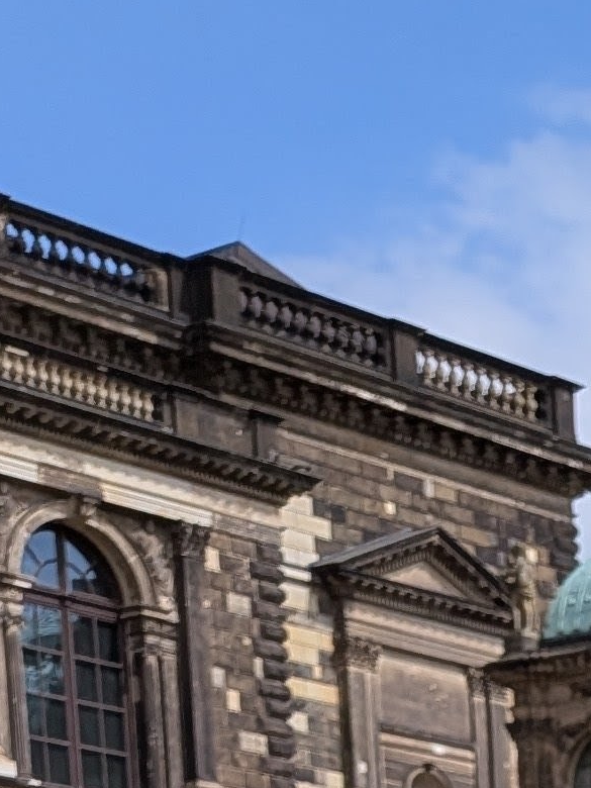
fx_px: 2800
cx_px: 1332
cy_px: 1922
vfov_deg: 12.4
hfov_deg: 10.6
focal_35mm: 123
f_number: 1.7
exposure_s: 1/1873
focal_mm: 4.53
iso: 27
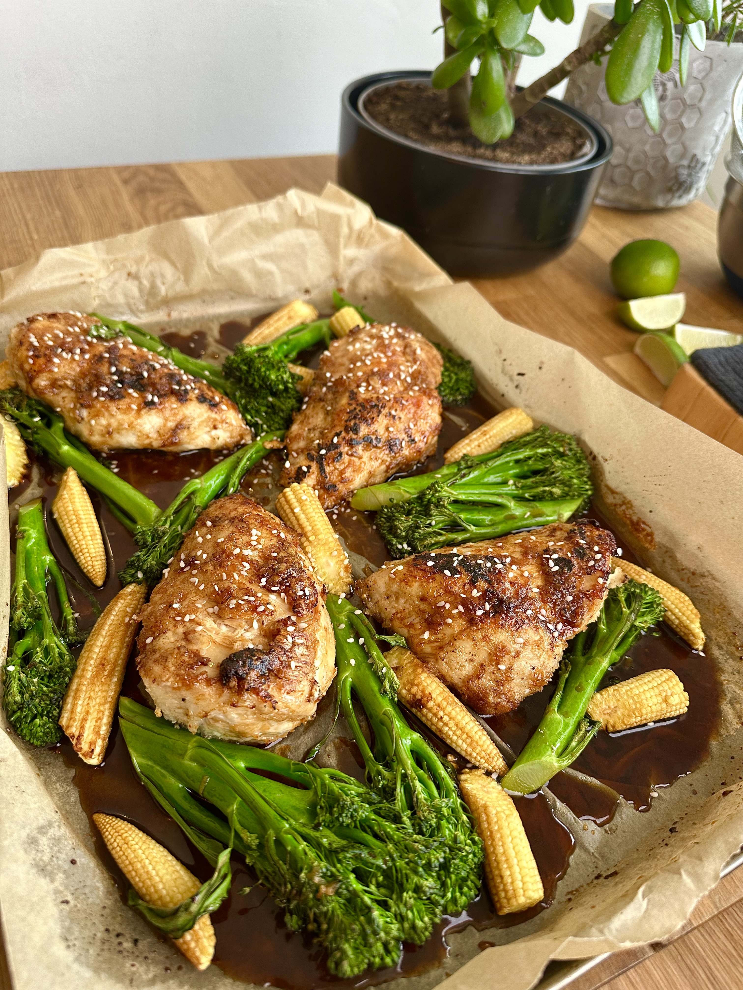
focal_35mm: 24
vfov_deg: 71.6
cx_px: 372
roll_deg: -11.8
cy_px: 495
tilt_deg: -44.9
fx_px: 687
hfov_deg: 56.8
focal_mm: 6.86
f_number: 1.78
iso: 100
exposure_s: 1/121
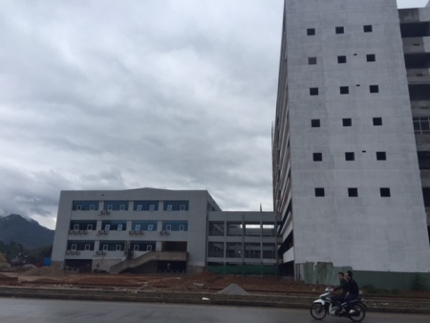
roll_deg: -2.0
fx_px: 360
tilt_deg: +17.0
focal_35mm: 29
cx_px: 215
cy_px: 162
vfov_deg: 48.3
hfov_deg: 61.6
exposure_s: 1/1068
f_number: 2.2
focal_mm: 4.15
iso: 32
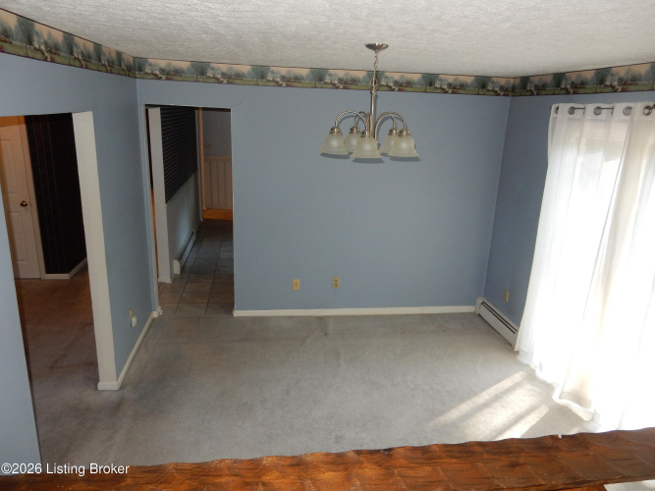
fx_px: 473
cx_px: 328
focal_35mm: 25
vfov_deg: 54.9
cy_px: 246
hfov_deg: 69.4
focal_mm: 4.5
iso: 220
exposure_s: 1/30
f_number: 3.7
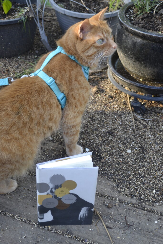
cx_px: 82
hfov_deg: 25.8
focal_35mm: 52
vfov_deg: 37.8
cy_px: 122
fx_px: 356
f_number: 5
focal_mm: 35
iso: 360
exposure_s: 1/125
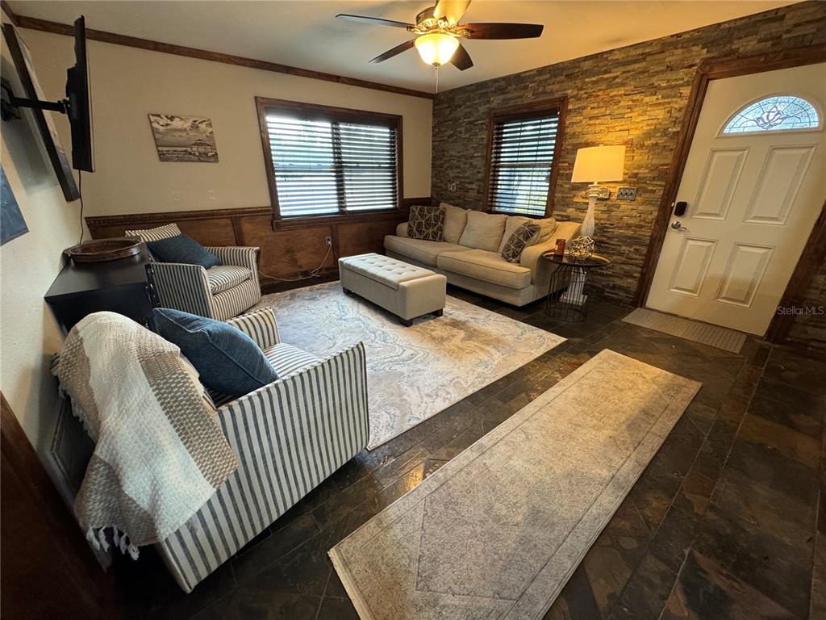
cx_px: 413
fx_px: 334
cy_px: 310
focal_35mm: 14
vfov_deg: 85.7
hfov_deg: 102.1
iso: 320
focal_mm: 2.22
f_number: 2.2
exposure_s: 1/60
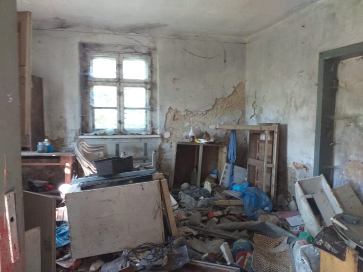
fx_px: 283
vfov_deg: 51.4
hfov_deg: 65.3
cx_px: 182
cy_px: 136
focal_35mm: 27
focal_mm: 3.6
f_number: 1.9
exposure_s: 1/33
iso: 250
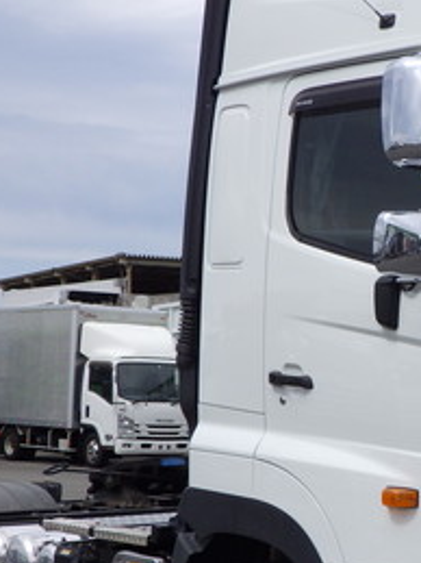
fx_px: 1363
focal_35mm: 84
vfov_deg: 23.2
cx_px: 473
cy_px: 365
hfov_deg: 16.9
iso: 125
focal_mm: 6.1
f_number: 4.6
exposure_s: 1/800
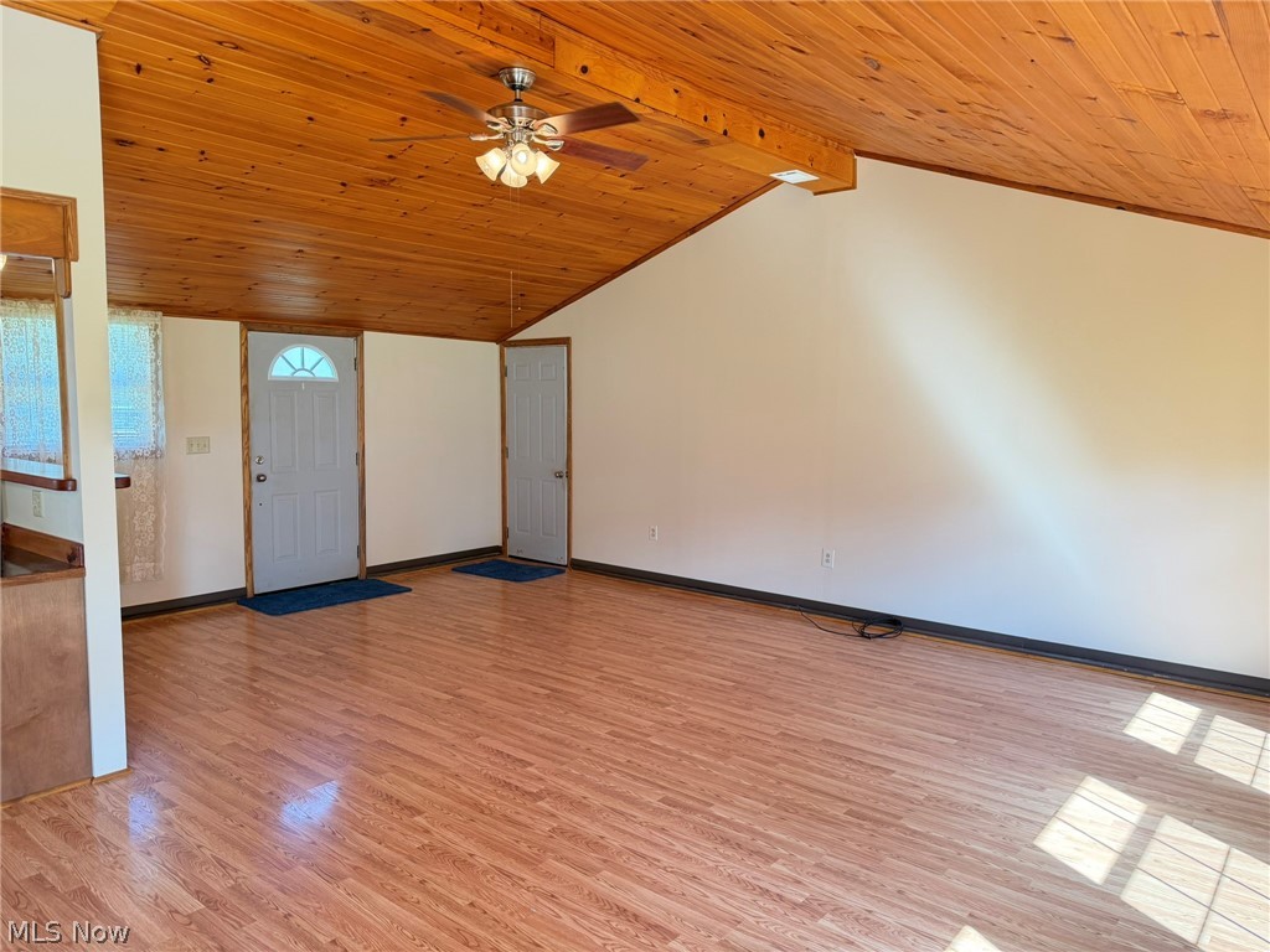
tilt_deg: -5.2
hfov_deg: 71.6
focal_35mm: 24
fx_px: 881
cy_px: 476
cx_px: 635
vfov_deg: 56.8
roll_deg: -0.5
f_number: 1.78
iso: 320
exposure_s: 1/120
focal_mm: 6.76
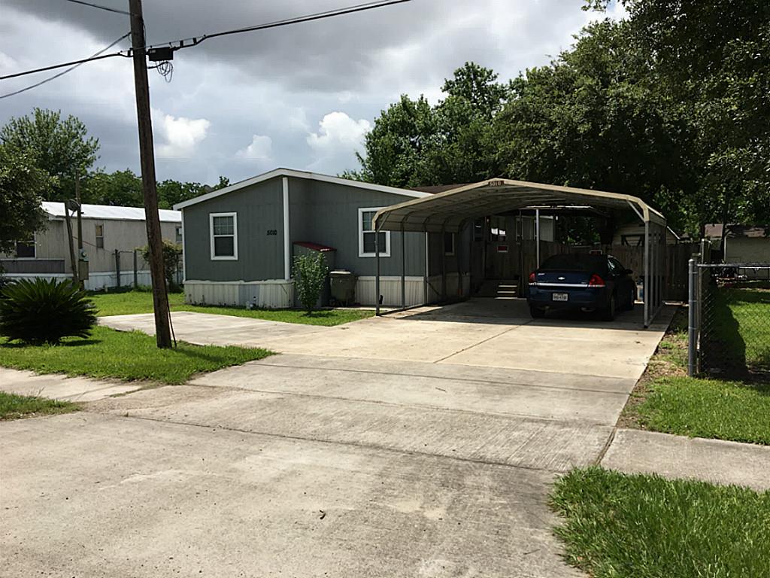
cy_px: 289
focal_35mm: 29
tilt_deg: -2.4
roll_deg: +1.0
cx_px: 385
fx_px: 645
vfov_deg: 48.2
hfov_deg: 61.7
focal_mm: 4.15
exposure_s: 1/2262
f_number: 2.2
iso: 25
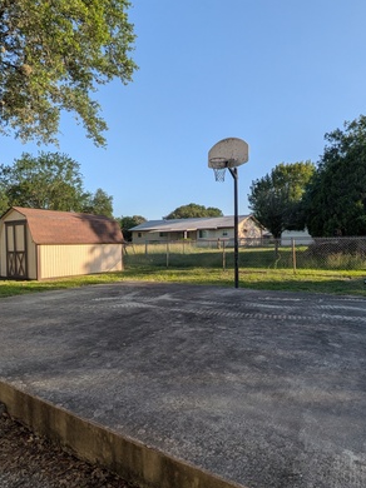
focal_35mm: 23
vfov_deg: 73.9
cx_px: 201
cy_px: 255
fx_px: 325
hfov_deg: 58.7
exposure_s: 1/1250
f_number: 2.2
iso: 50
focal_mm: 1.83
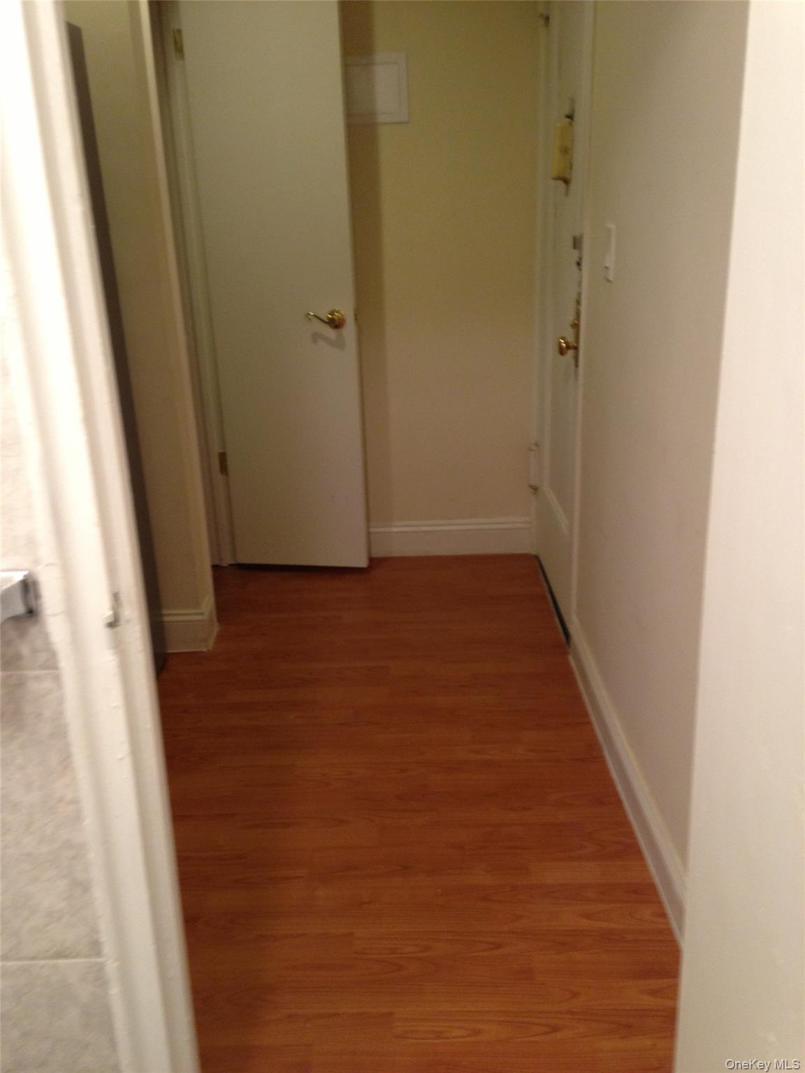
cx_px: 402
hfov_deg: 42.9
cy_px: 536
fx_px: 1023
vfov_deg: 55.4
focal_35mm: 33
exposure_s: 1/20
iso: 125
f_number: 2.4
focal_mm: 4.13
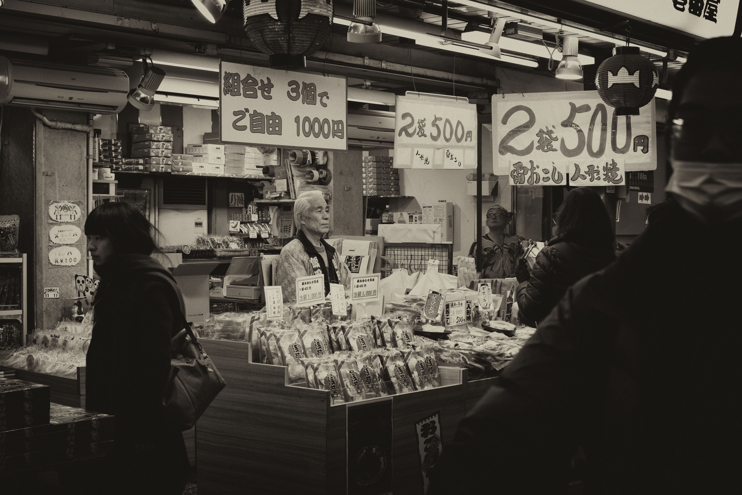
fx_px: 1082
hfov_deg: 37.9
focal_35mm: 52
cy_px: 248
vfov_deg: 25.8
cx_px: 371
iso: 250
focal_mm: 35
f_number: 4.5
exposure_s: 1/80
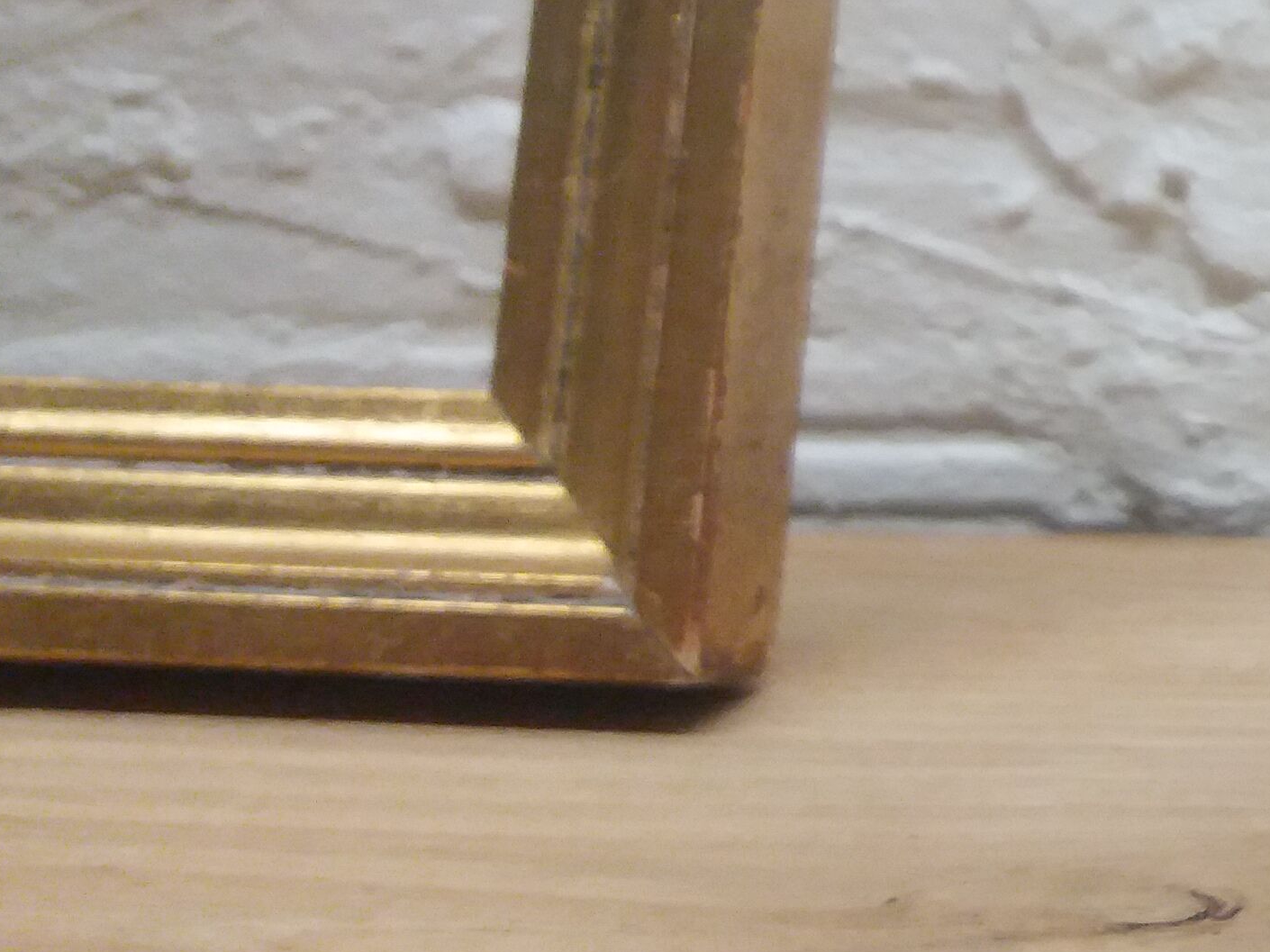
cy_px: 24
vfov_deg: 17.6
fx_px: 3008
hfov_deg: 21.6
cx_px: 1636
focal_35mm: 82
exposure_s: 1/146
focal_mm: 3.7
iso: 200
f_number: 1.9
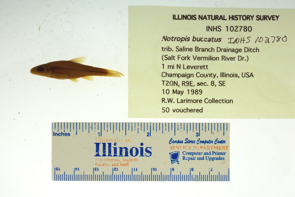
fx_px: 492
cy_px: 98
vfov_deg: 22.6
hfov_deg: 33.4
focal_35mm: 60
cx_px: 148
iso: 100
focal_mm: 60
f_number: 10
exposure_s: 1/200
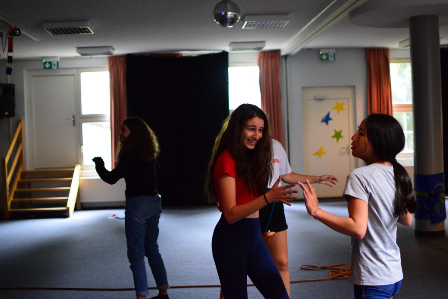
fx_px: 653
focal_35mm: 52
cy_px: 150
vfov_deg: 25.8
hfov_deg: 37.8
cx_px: 224
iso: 3200
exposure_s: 1/320
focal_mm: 35
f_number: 1.8
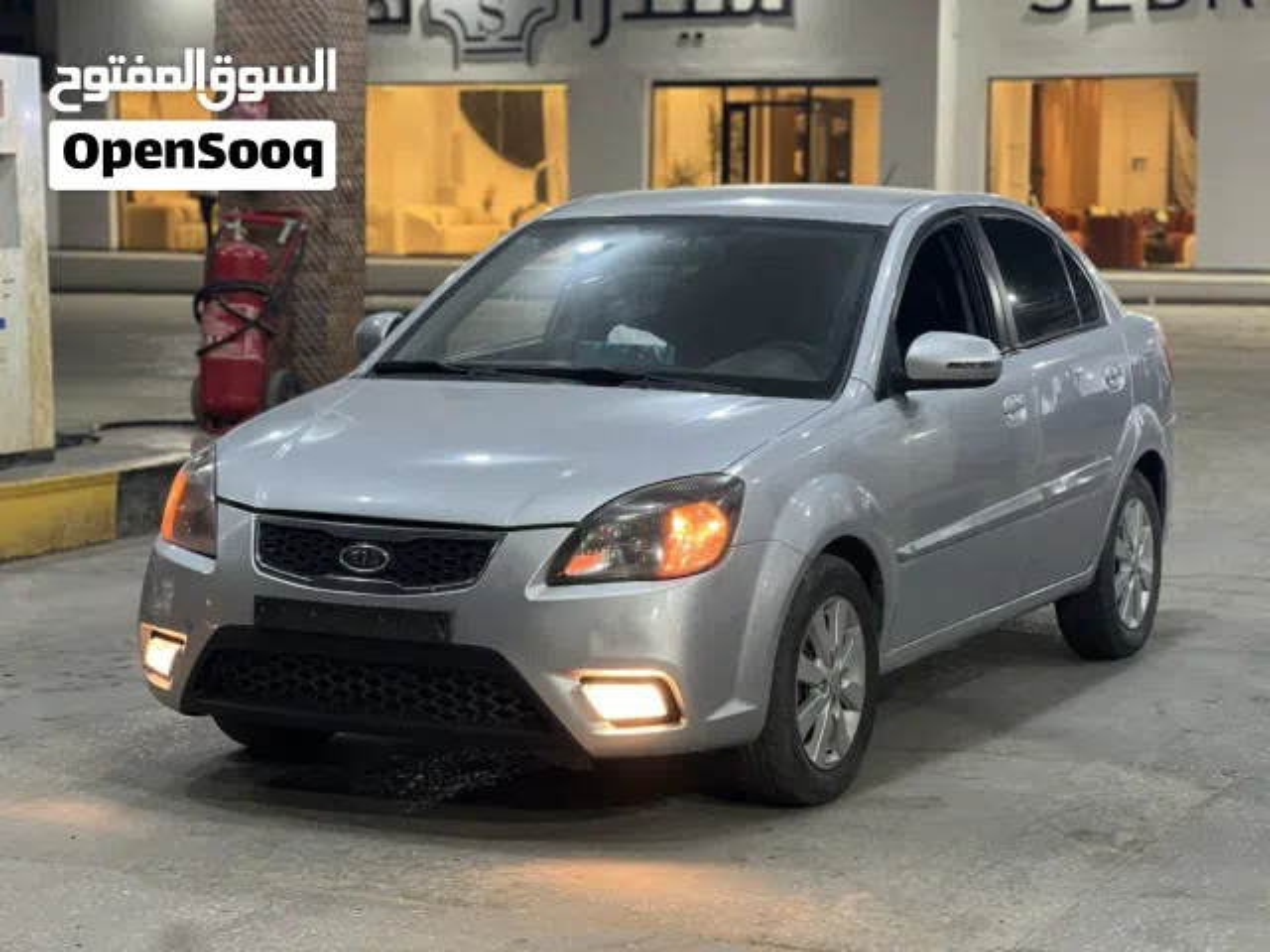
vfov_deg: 19.1
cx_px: 635
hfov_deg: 25.3
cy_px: 476
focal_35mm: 77
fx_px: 2825
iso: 250
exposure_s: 1/33
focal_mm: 9
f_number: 2.8
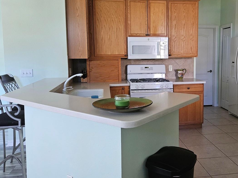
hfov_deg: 51.9
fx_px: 241
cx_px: 153
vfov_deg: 40.6
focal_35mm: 35
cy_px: 73
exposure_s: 1/120
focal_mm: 5.4
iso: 1000
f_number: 1.8
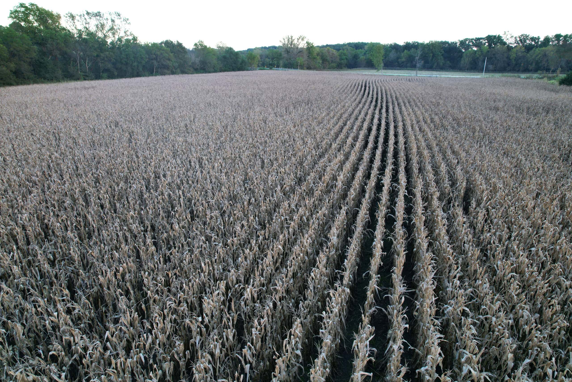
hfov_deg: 78.6
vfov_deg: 57.2
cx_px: 286
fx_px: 350
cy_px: 191
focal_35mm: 22
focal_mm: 8.4
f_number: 2.8
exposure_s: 1/60
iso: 130
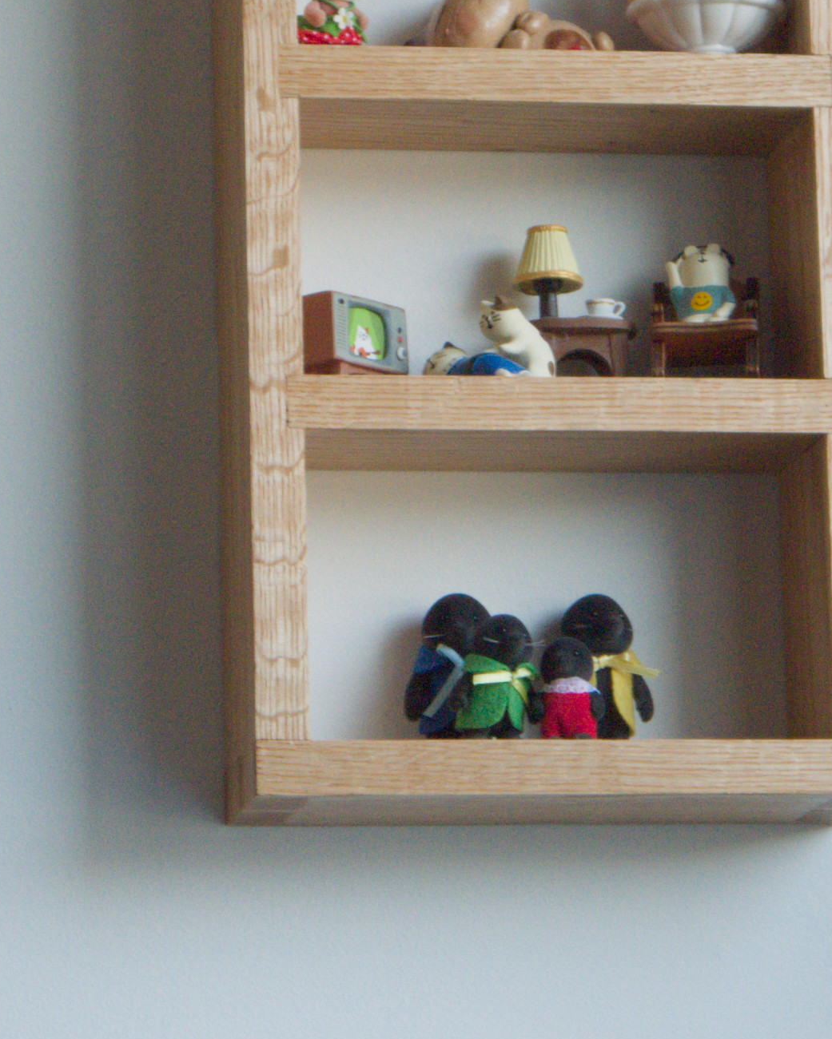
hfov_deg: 7.1
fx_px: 6678
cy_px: 182
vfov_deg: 8.9
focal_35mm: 217
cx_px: 503
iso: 160
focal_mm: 36
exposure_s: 1/80
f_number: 5.3
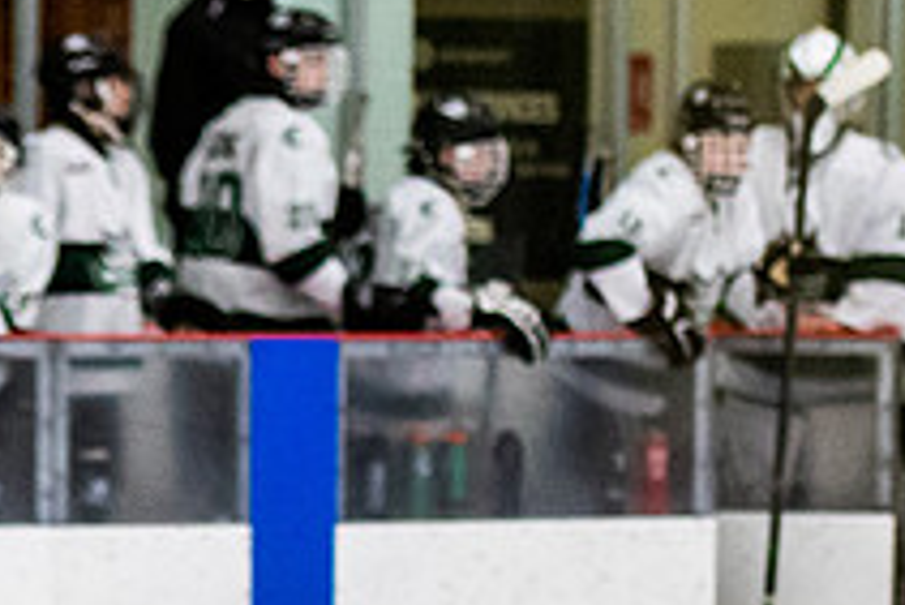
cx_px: -367
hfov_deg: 4.0
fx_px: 12804
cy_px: 723
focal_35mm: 509
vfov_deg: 2.7
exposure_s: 1/640
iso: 1250
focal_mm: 78
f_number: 2.8
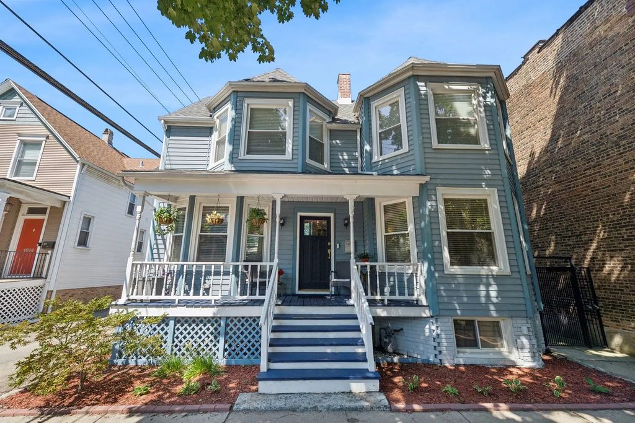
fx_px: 247
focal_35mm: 14
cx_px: 318
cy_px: 212
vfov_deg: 81.2
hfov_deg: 104.2
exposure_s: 1/250
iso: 200
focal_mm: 14
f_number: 11
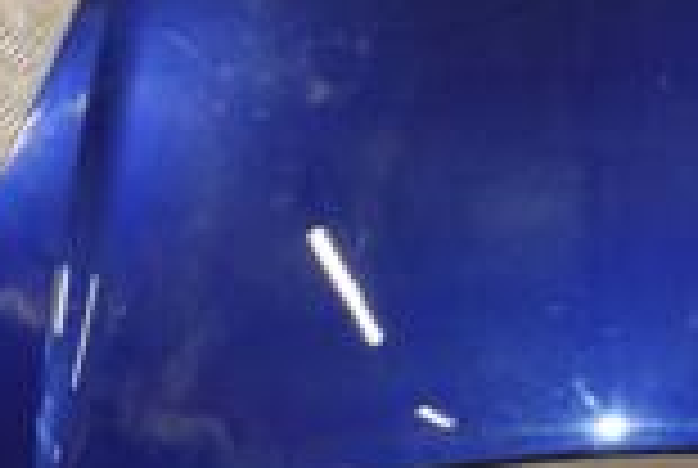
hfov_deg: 14.6
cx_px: 648
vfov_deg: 9.9
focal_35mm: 139
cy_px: 310
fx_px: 2700
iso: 800
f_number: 5
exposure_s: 1/200
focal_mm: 24
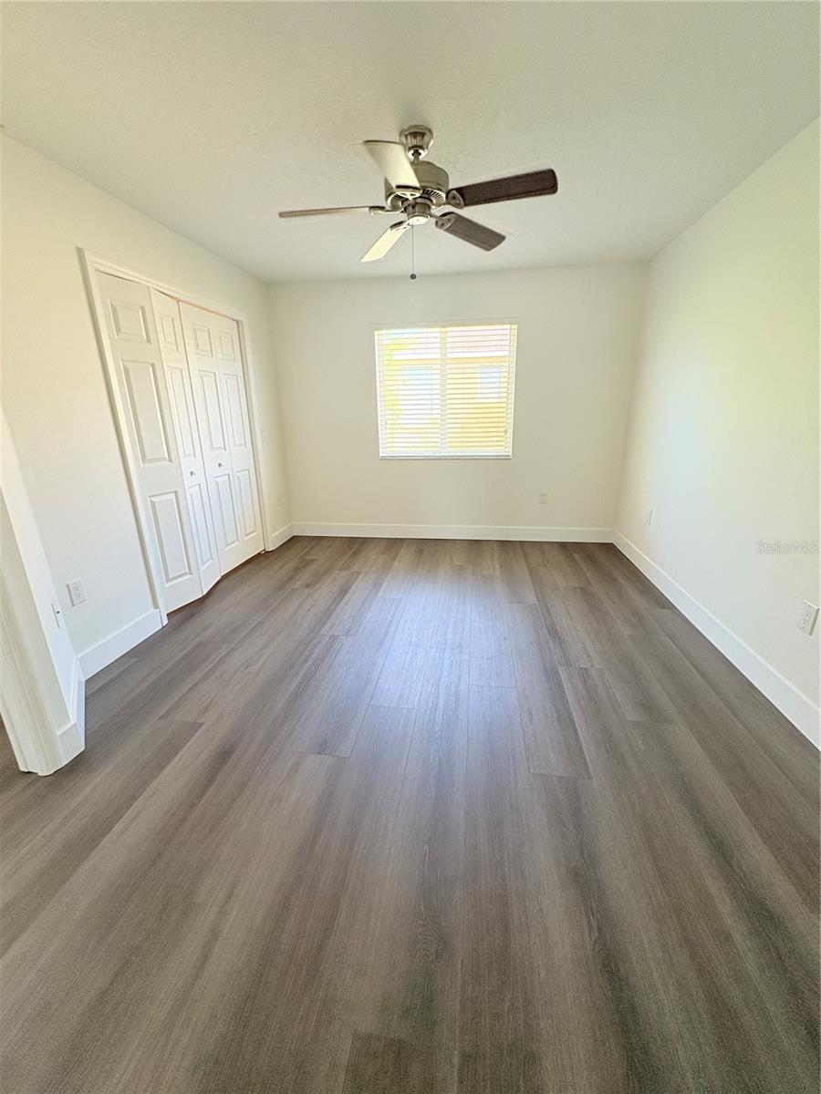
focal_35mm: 14
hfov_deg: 85.7
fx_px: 443
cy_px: 547
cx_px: 410
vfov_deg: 102.1
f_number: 2.2
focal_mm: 2.22
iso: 160
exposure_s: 1/120
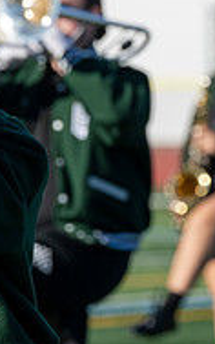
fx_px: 5864
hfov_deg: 2.1
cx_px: 459
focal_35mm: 625
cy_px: 152
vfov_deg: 3.4
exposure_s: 1/2000
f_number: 5
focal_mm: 200
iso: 250
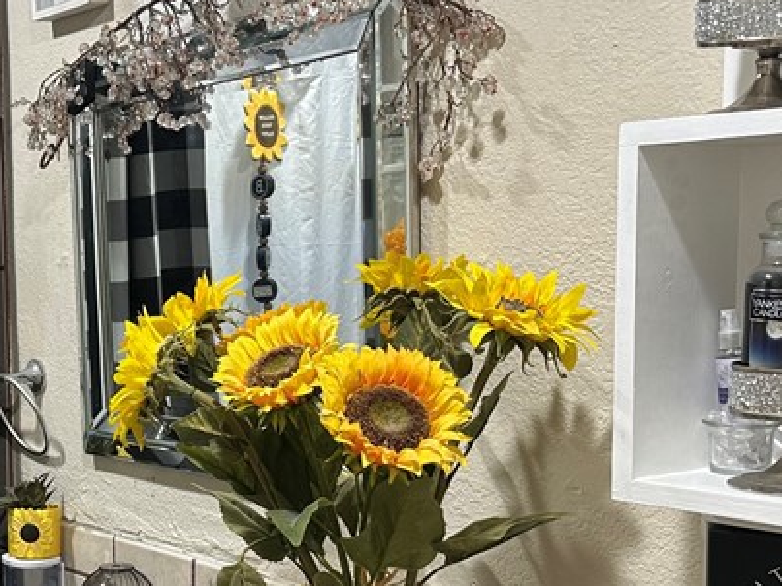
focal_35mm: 61
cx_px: -43
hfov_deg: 29.1
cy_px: 435
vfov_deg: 23.8
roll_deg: +2.7
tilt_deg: -6.6
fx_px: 1378
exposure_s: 1/60
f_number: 1.78
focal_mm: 6.86
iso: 160
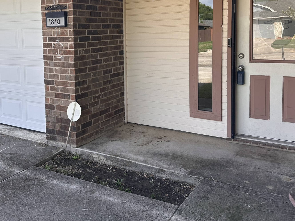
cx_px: 110
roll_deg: +1.0
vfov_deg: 37.8
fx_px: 315
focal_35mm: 37
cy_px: 59
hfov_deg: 49.6
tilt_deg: -5.0
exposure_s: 1/872
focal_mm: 6.86
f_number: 1.78
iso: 80
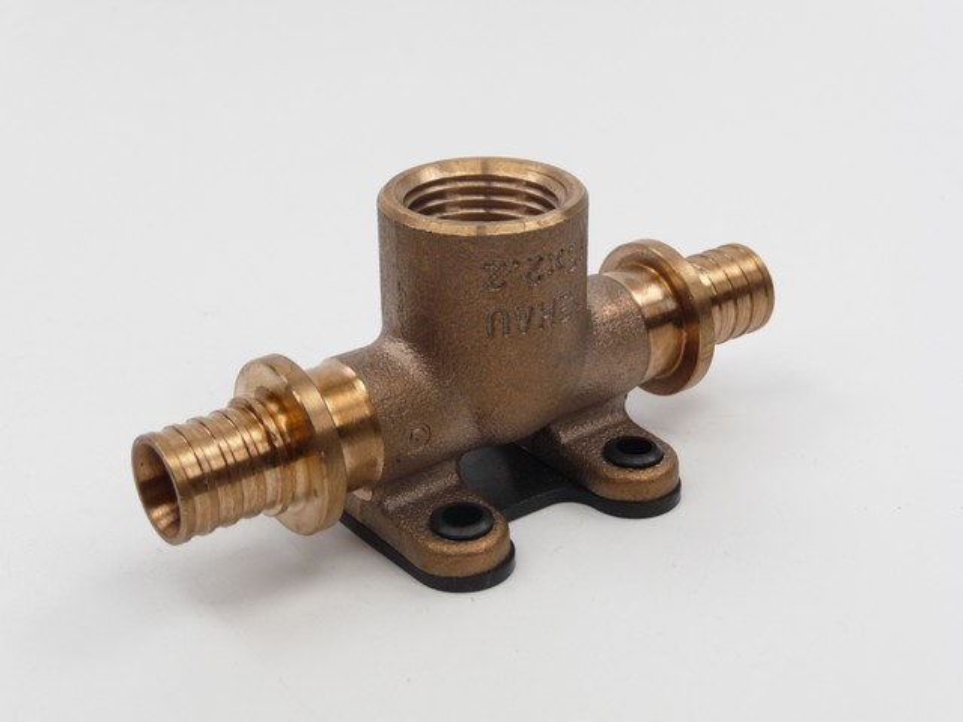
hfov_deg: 34.9
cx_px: 482
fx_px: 1530
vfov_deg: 26.6
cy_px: 361
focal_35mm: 55
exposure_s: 1/400
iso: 100
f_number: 4.3
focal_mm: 9.3
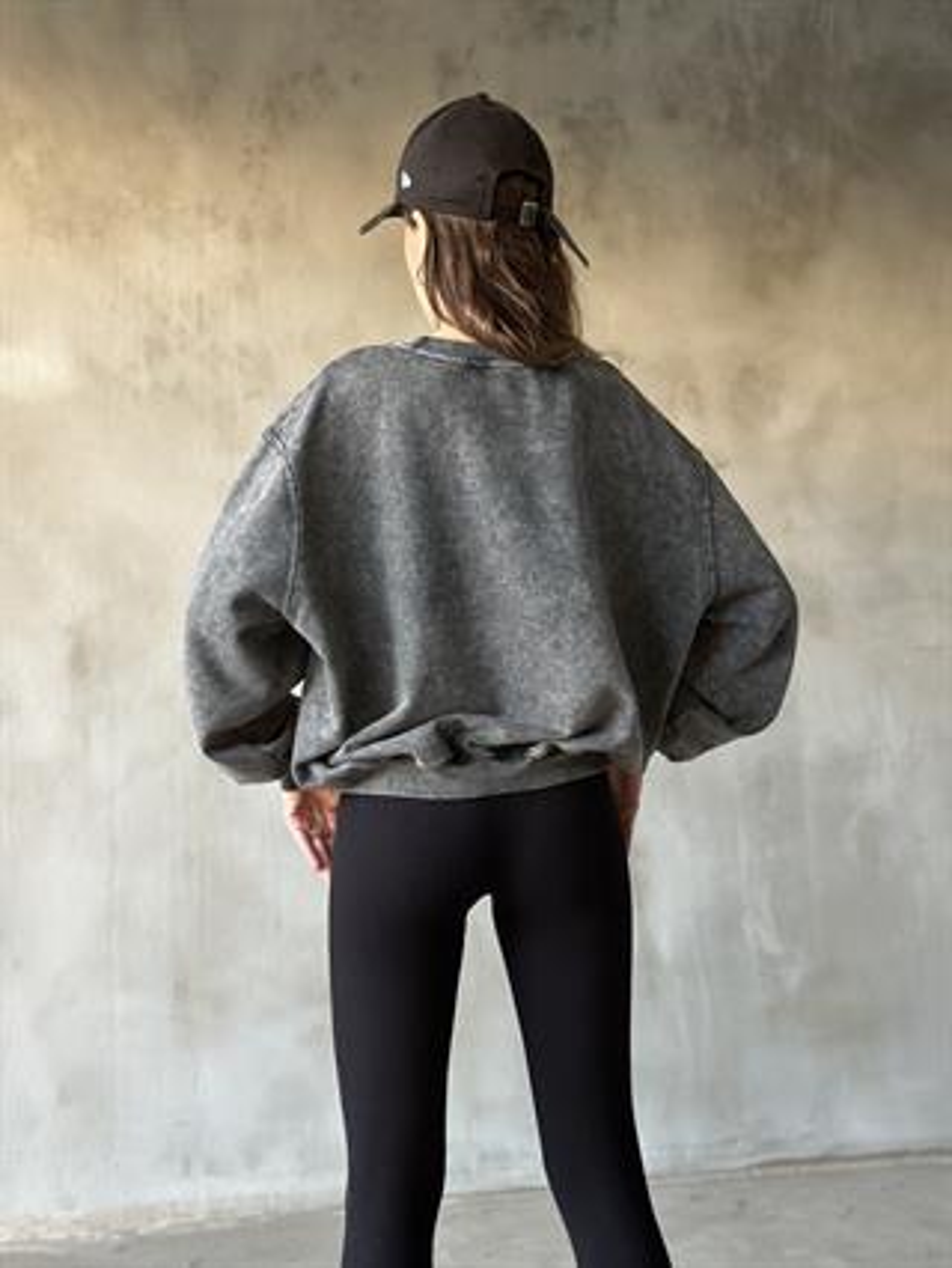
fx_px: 1758
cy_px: 634
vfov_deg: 39.6
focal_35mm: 48
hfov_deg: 30.3
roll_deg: -0.2
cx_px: 476
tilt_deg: -0.4
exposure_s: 1/60
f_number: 1.78
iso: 320
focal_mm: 6.86
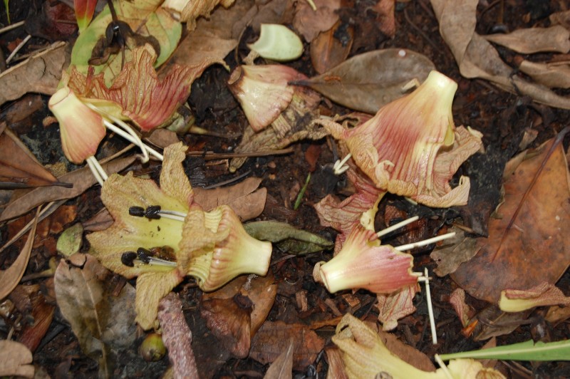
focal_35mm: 82
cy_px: 190
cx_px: 285
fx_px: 1305
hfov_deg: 24.6
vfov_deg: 16.5
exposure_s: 1/60
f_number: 5.6
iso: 400
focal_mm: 55
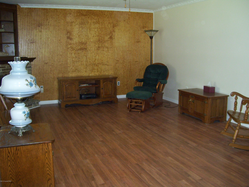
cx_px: 124
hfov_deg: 51.3
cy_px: 94
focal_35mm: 36
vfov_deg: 39.7
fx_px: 259
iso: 200
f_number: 2.7
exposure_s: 1/60
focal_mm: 6
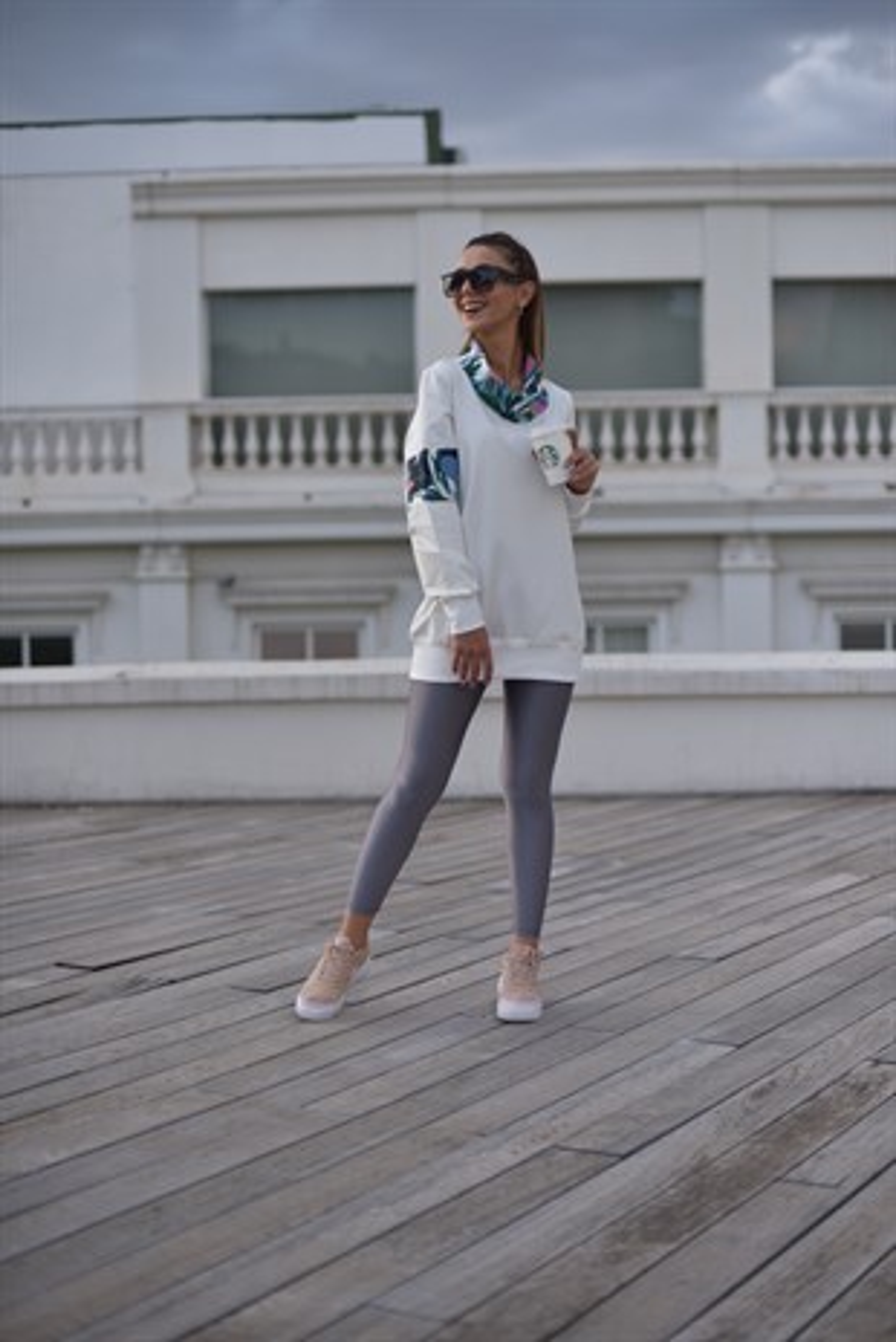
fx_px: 1864
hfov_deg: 27.0
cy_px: 671
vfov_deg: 39.6
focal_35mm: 50
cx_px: 448
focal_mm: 50
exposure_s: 1/5000
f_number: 2
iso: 640
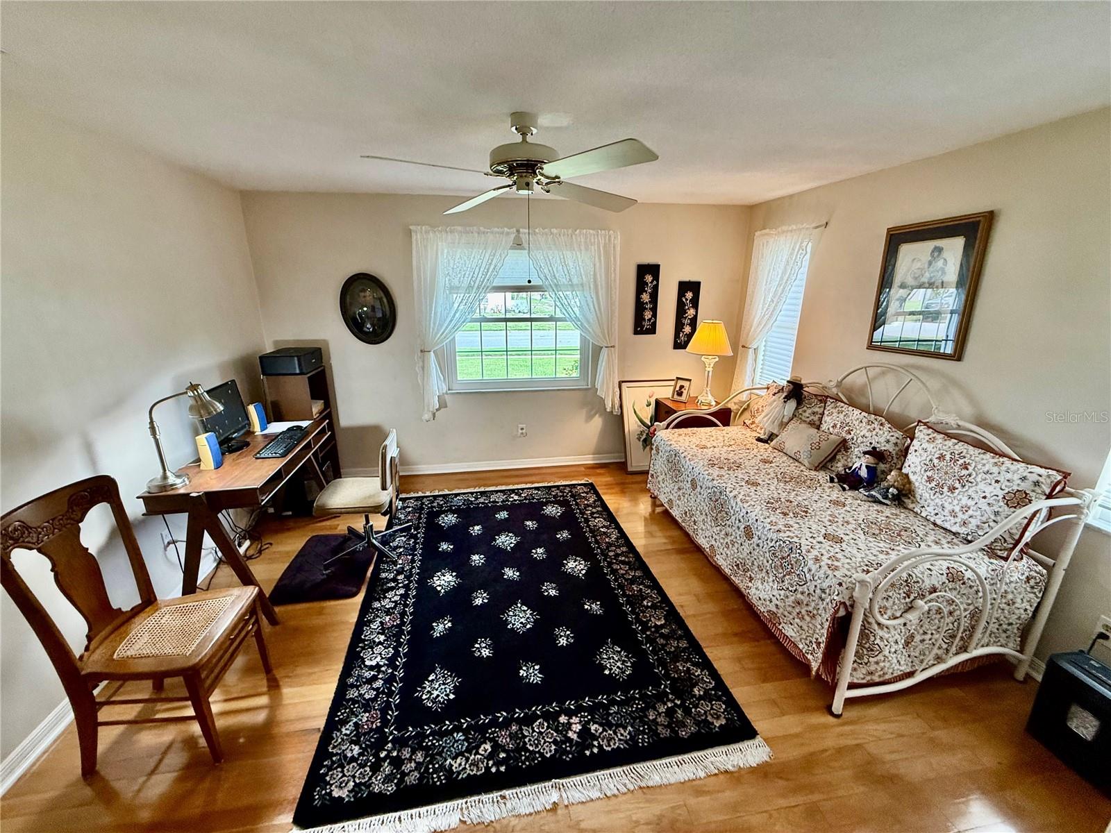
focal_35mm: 14
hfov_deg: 102.1
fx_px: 449
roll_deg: -1.6
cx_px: 556
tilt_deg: -16.3
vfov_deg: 85.7
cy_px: 416
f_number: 2.2
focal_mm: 2.22
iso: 200
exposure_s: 1/120
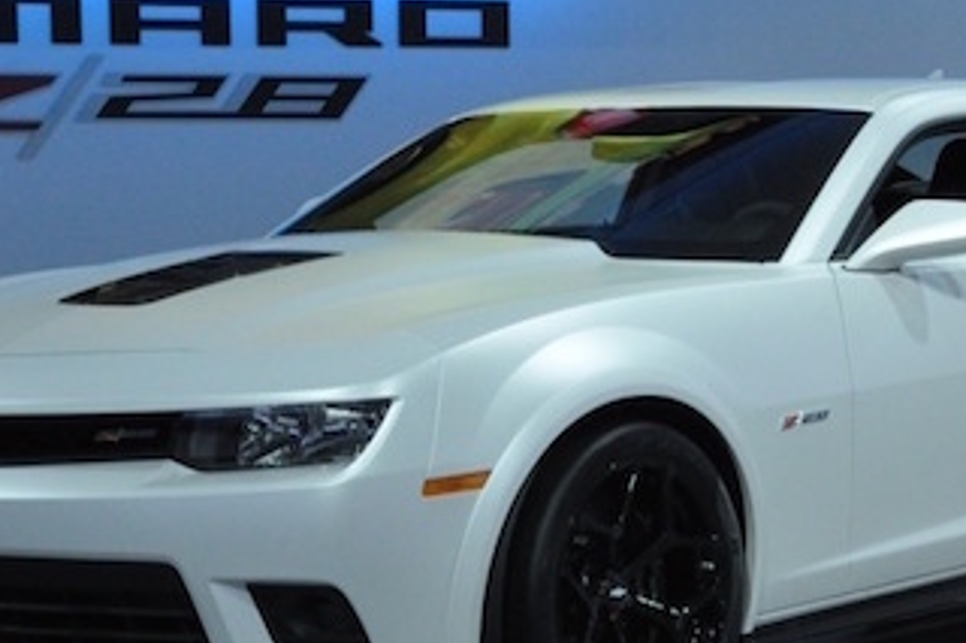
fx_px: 3057
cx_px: 498
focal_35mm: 114
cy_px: 494
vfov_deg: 12.0
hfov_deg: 18.0
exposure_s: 1/400
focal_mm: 38
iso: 2500
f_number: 10
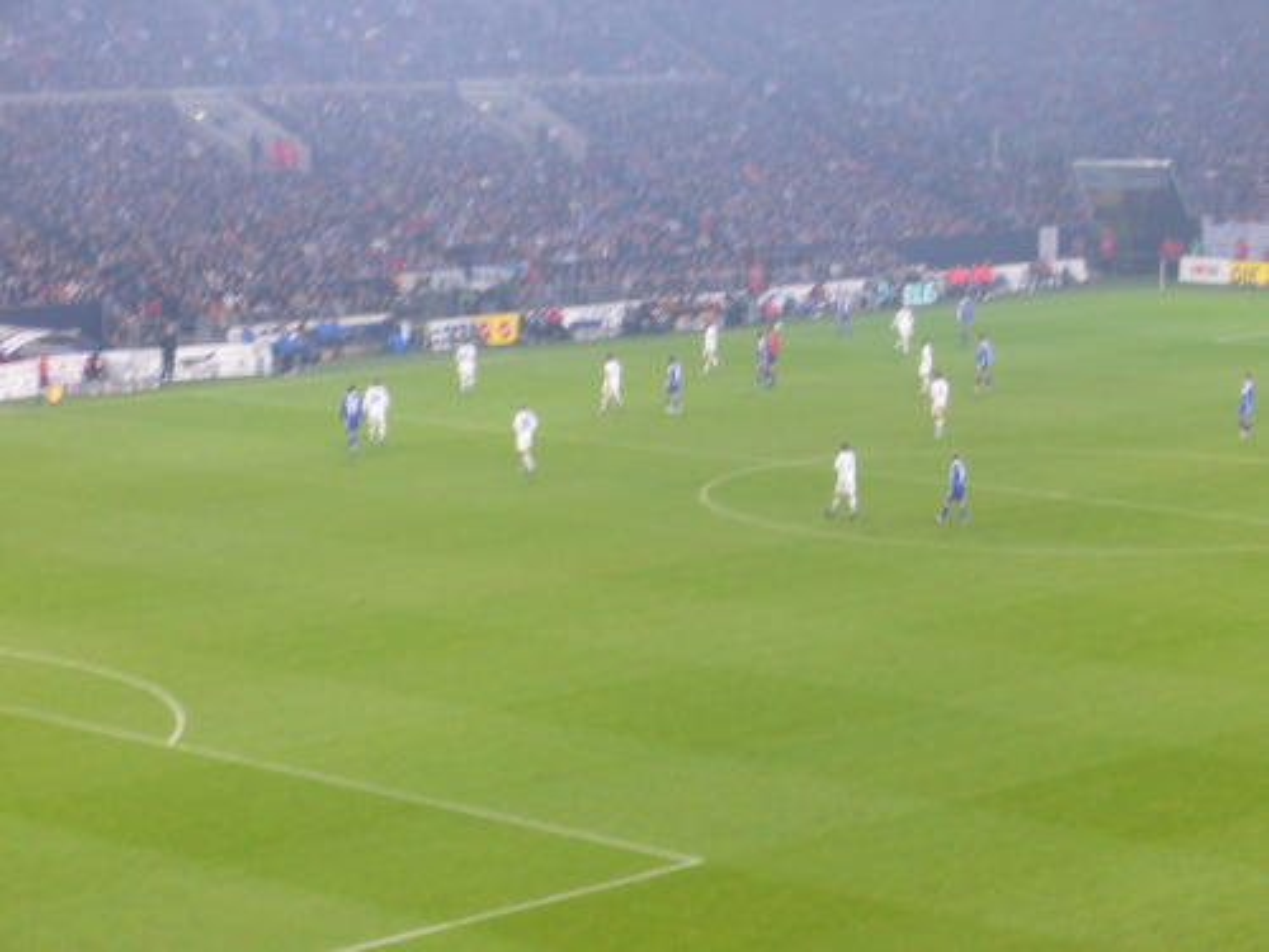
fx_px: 3849
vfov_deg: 14.1
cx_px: 634
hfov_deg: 18.7
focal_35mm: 105
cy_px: 476
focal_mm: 17.4
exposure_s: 1/15
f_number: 5
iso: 125
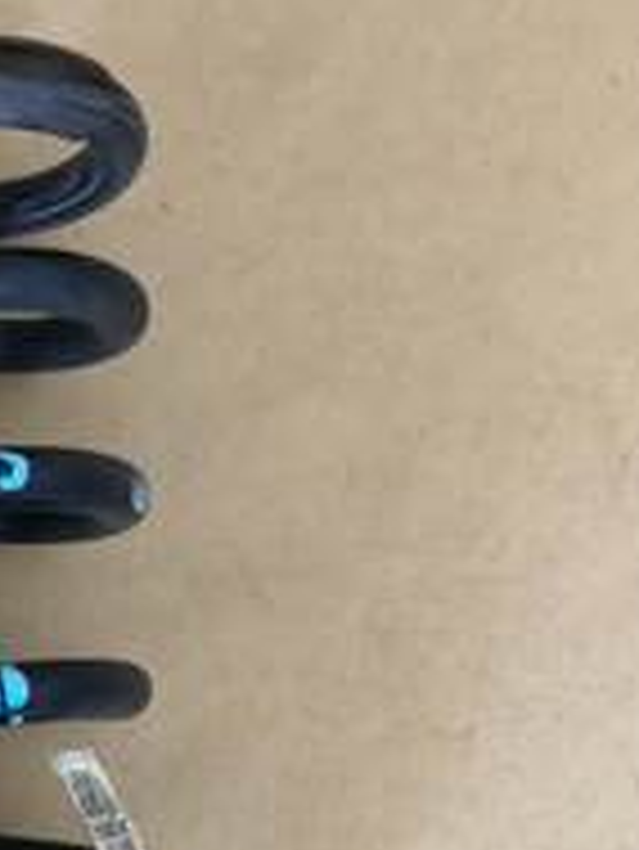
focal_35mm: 71
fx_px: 1746
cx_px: 2
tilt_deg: -82.8
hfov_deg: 20.1
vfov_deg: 26.4
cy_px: 778
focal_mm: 4
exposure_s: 1/15
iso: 50
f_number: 1.8
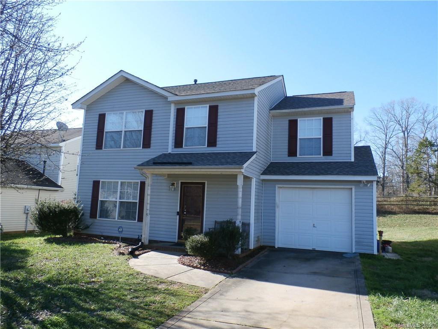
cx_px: 219
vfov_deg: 54.9
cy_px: 164
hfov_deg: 69.4
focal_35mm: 25
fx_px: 316
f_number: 3
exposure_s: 1/500
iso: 100
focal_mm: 4.5
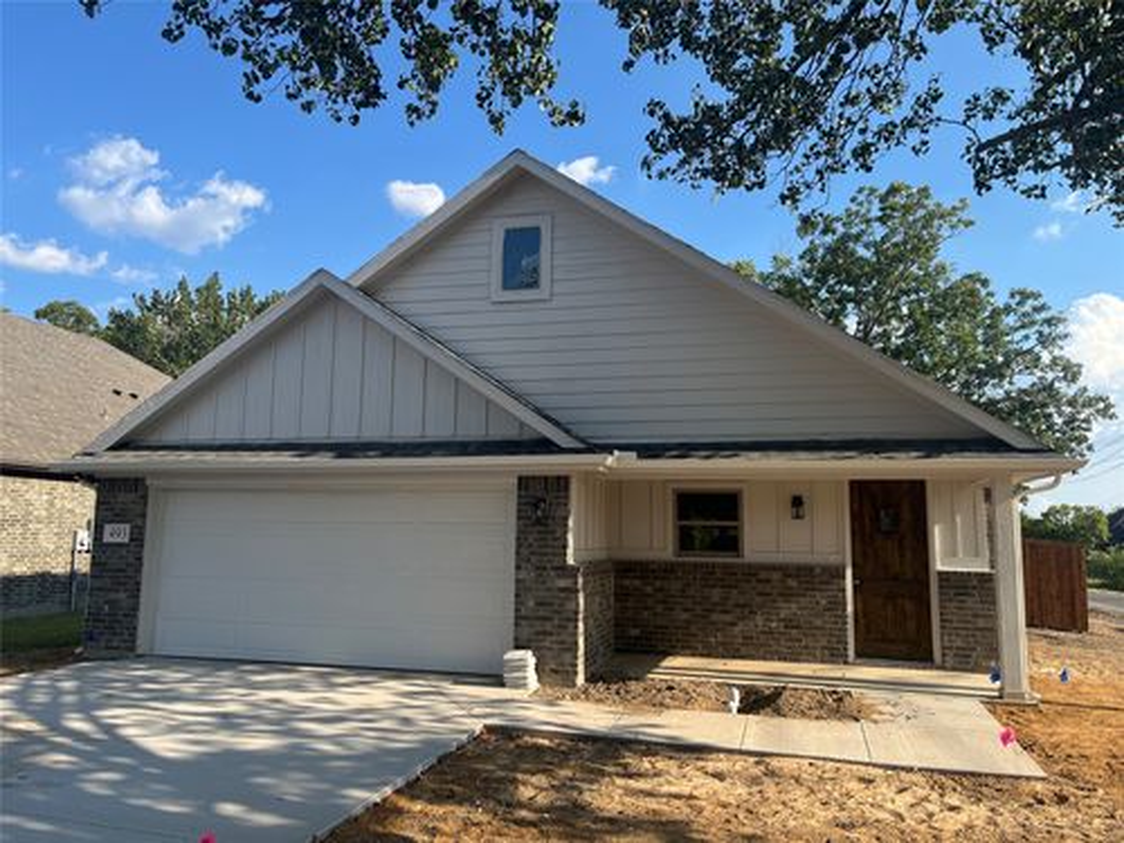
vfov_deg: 53.1
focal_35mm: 26
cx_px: 562
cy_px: 422
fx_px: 844
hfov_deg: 67.3
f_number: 1.6
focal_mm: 5.1
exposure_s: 1/1957
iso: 50
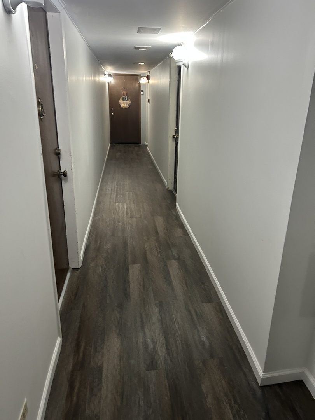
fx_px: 315
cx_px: 158
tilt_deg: -19.5
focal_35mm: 26
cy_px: 210
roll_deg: -0.3
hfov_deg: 53.1
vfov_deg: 67.3
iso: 250
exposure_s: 1/60
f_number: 1.5
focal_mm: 5.7
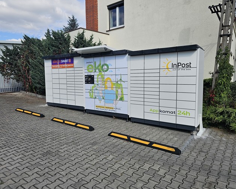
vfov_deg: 56.8
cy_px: 94
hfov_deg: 68.1
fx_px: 175
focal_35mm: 25
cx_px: 119
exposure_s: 1/1265
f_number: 1.7
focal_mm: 6.3
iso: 20
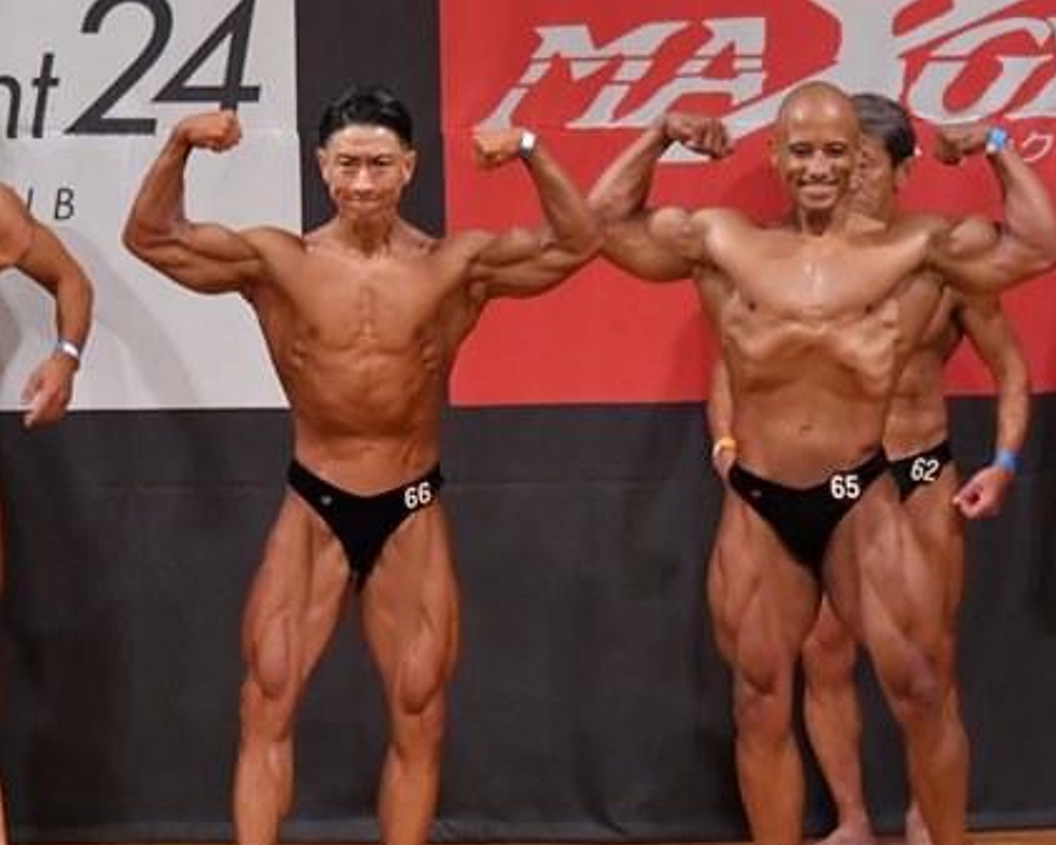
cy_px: 566
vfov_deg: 4.1
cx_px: 368
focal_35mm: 376
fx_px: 11751
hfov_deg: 5.1
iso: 6400
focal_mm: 145
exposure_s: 1/400
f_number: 5.6
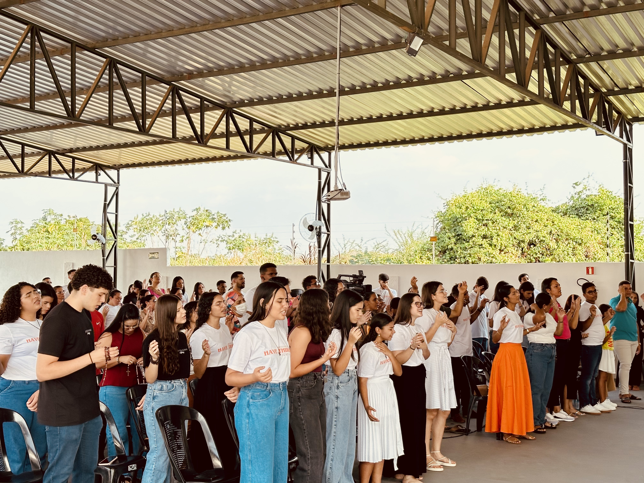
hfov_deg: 39.7
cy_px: 242
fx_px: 893
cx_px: 322
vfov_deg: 30.3
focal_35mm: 48
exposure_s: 1/482
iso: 64
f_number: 1.78
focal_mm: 6.86
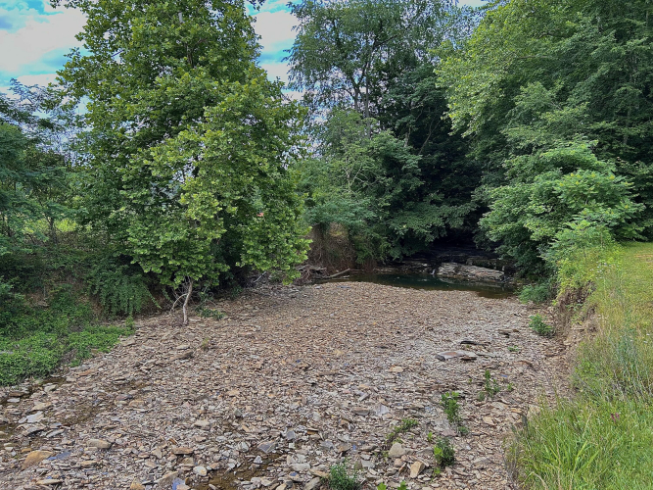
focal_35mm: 26
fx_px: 490
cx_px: 326
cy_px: 245
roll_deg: +0.7
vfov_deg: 53.0
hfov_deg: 67.3
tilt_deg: -1.7
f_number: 1.5
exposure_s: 1/130
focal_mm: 5.7
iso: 32
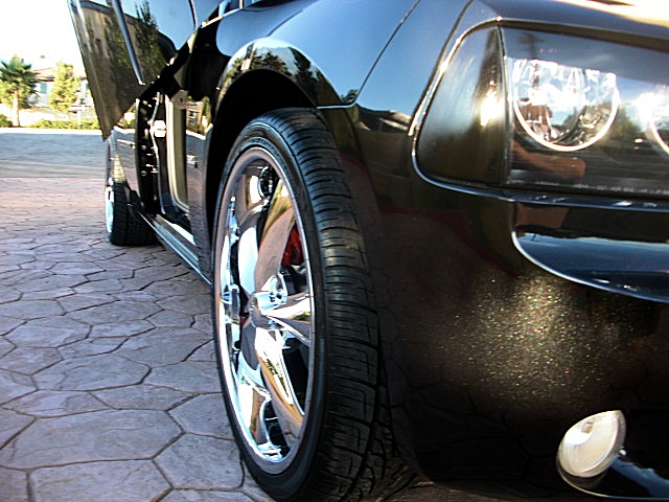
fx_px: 696
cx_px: 334
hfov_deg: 51.4
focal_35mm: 36
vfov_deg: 39.7
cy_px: 251
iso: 50
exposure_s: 1/60
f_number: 2.8
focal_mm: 6.3
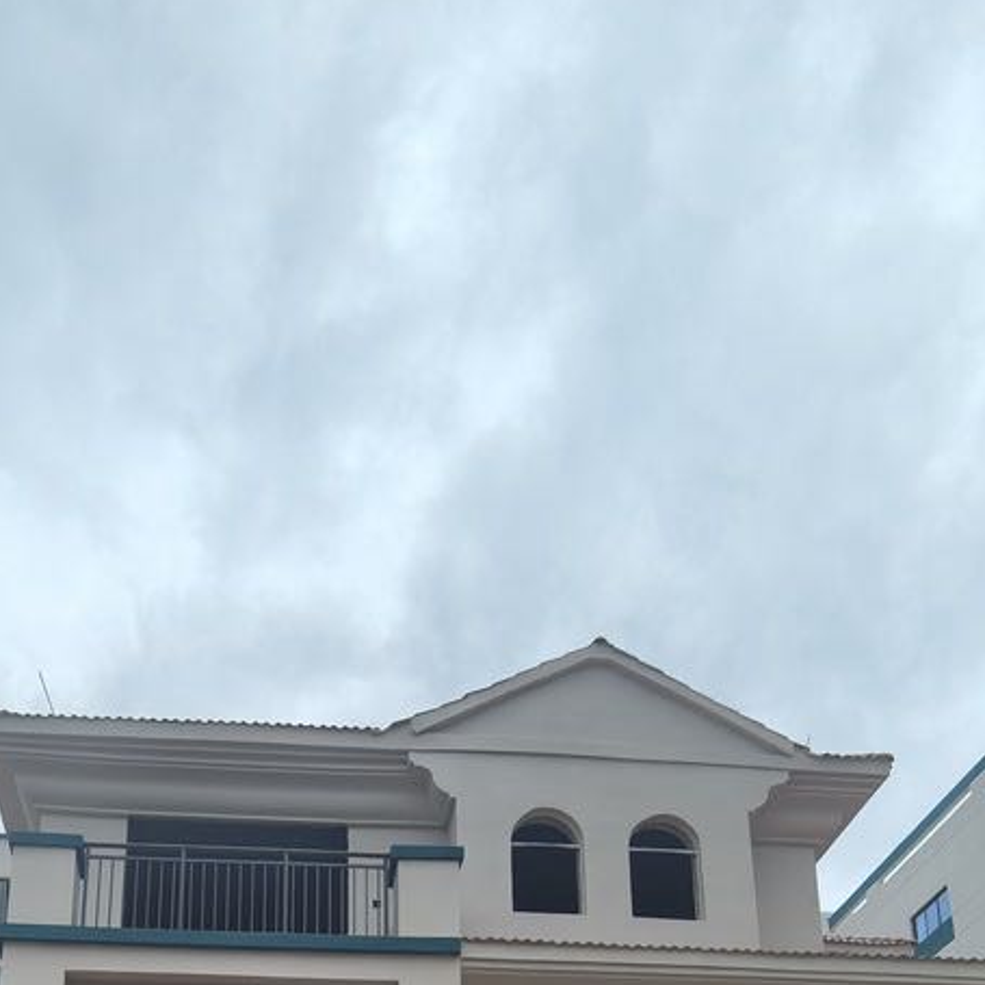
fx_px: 1352
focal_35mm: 42
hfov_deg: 39.6
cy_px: 1158
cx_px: 340
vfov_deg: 33.3
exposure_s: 1/641
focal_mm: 1.95
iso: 50
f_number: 2.2
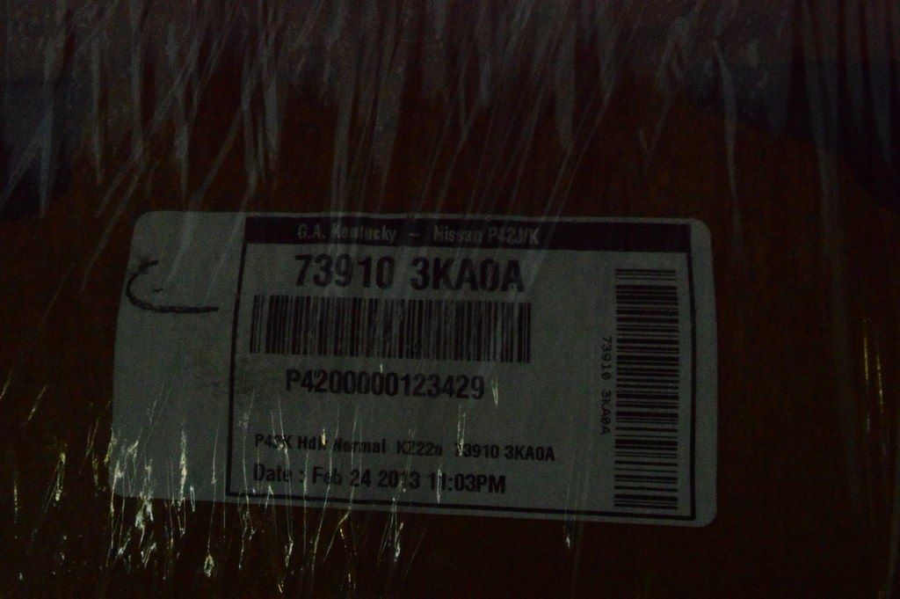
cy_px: 300
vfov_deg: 47.9
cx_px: 450
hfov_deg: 67.4
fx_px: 674
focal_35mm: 27
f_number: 22
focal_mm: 18
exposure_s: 1/125
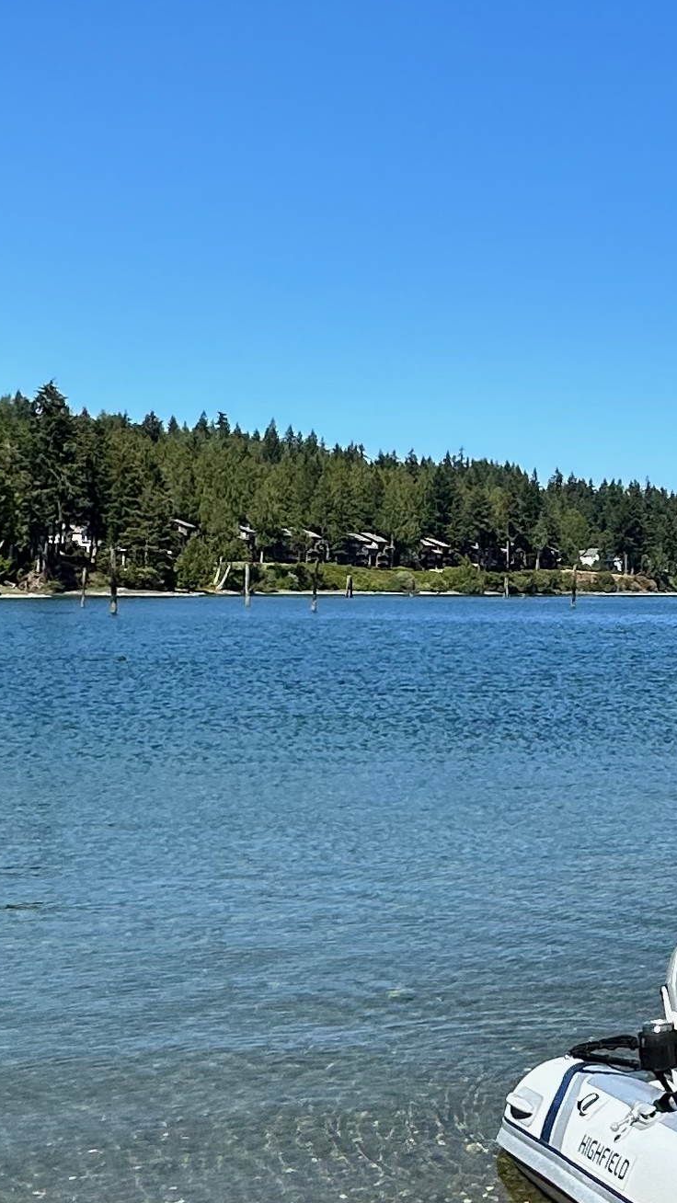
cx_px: 864
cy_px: 556
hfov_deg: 22.8
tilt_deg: +1.8
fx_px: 1500
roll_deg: -1.6
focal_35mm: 47
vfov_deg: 43.7
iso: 40
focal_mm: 2.22
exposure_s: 1/2257
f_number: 2.2
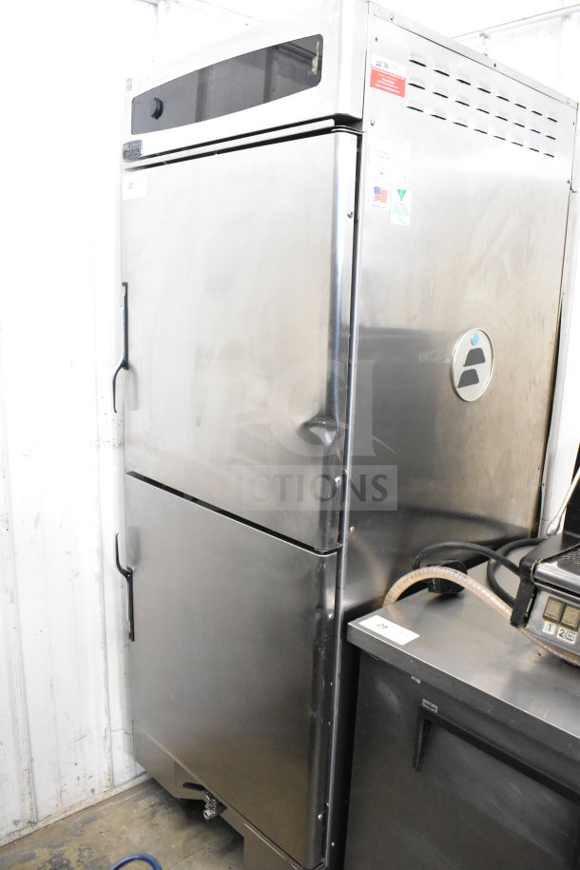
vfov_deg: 67.4
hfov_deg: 47.9
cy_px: 435
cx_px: 290
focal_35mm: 27
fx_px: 652
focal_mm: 18
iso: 6400
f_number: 5
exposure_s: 1/100
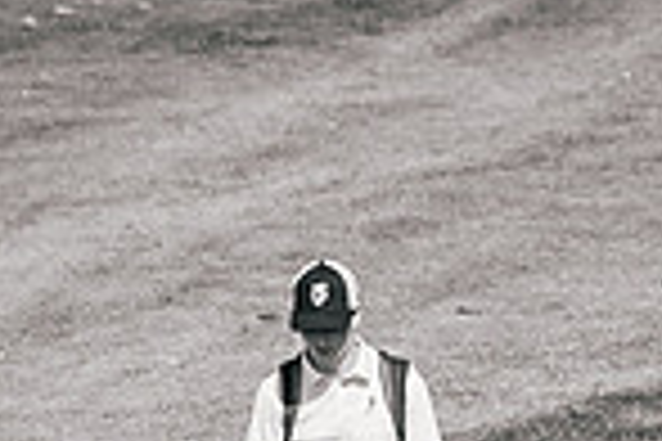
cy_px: 546
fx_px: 15298
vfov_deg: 1.7
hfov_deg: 2.5
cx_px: 373
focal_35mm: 832
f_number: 2.8
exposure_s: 1/1600
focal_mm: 150
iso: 100
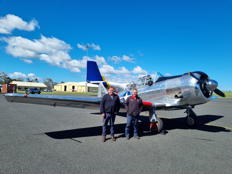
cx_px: 116
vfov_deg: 53.1
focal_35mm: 26
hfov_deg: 67.3
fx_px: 174
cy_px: 87
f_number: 1.8
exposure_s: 1/2800
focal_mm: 5.4
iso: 50
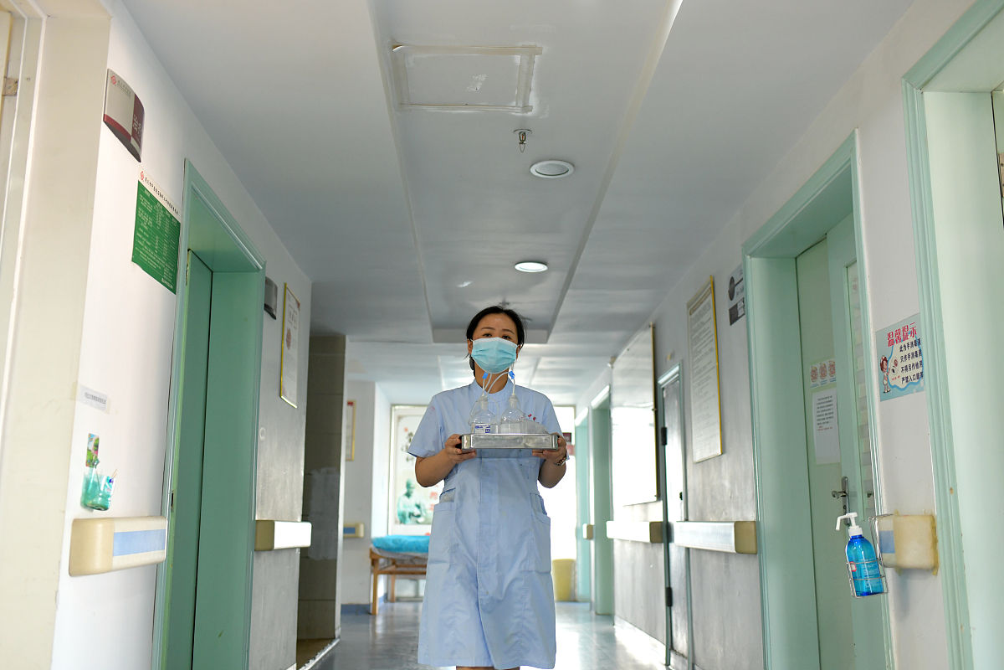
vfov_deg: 37.9
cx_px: 502
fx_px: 976
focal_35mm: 35
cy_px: 335
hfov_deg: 54.4
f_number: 2.5
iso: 1600
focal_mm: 35
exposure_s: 1/80
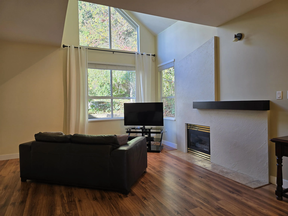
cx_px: 144
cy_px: 108
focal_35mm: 23
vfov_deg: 58.9
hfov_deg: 73.9
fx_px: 191
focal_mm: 6.3
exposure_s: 1/60
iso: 40
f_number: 1.7
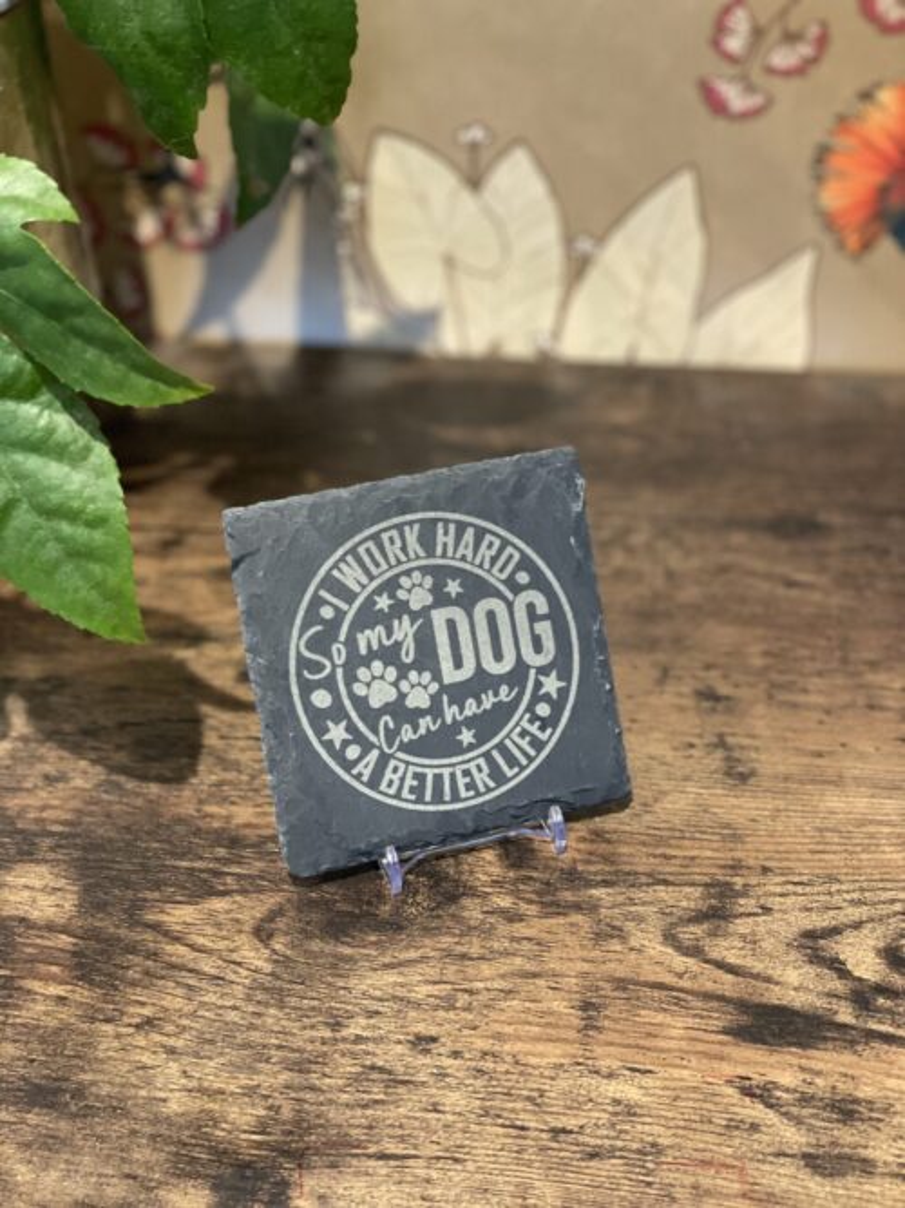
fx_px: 1813
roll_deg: +1.0
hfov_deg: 28.0
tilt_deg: -37.1
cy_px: 604
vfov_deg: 36.8
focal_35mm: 52
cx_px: 452
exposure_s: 1/33
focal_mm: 6
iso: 400
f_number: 2
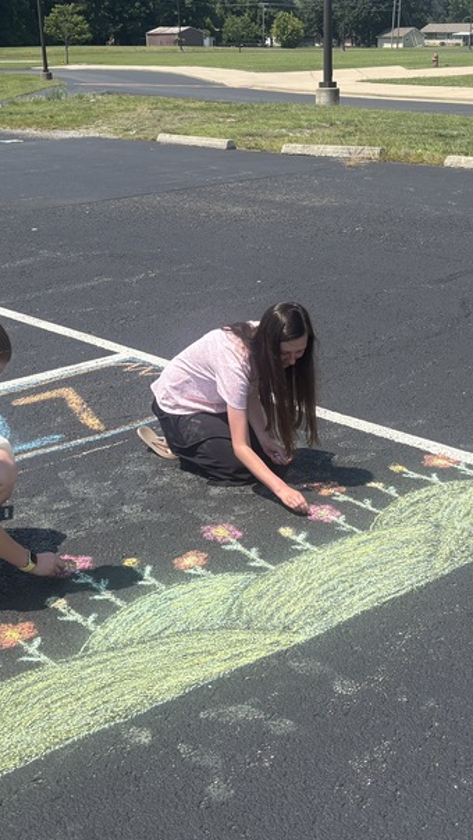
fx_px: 1070
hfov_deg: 24.9
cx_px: 291
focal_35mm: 48
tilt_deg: -22.5
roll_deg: +0.2
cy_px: 476
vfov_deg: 42.8
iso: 50
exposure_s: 1/2639
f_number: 1.6
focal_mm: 5.96
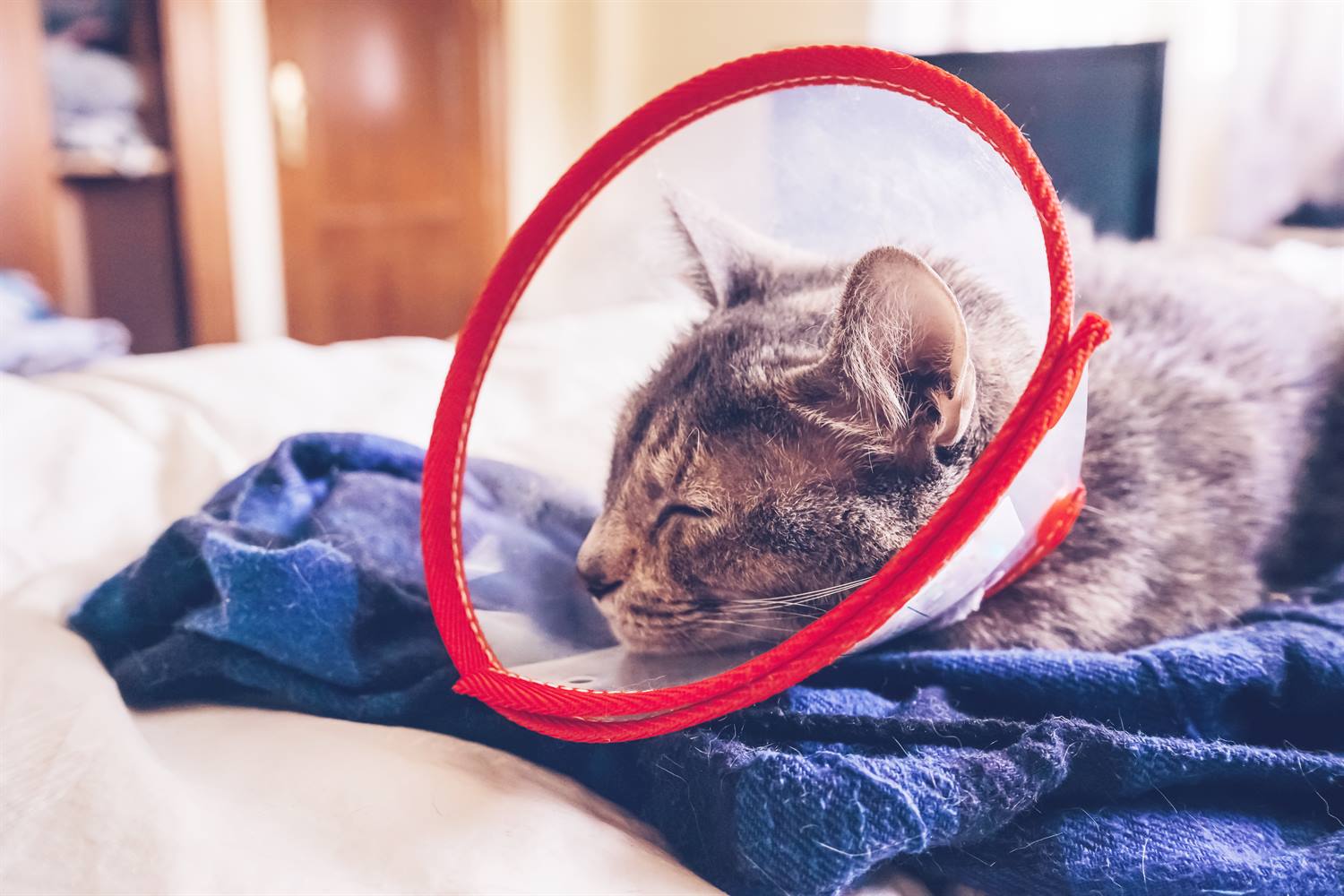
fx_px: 1232
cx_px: 672
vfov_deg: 40.0
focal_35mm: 33
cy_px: 448
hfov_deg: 57.2
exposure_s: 1/50
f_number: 6.3
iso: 250
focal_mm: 33
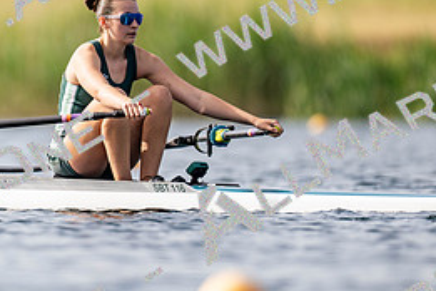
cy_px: 106
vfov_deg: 1.0
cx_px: 55
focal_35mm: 1332
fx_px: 16131
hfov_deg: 1.5
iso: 160
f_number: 4
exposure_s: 1/2500
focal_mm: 600
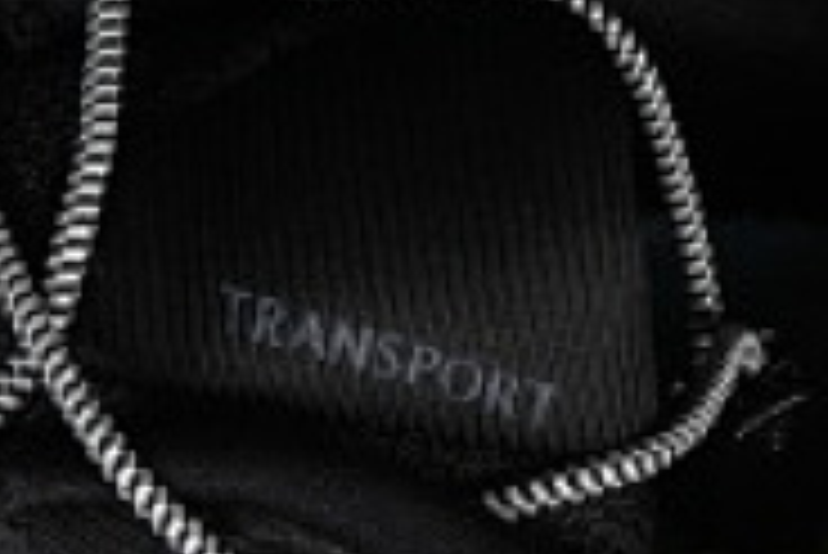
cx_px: -126
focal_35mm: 440
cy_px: 234
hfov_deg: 4.7
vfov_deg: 3.1
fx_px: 10128
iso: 160
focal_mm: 50
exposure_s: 1/50
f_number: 6.3
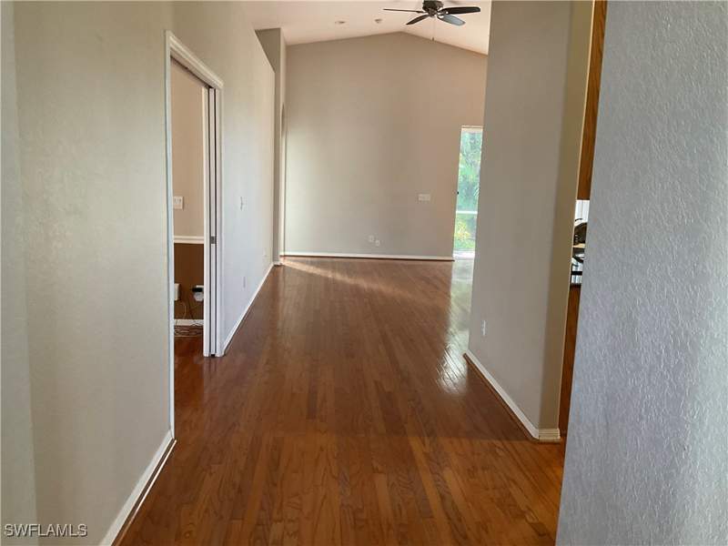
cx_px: 364
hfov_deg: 61.7
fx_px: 610
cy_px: 273
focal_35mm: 29
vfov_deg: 48.2
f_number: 1.8
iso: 125
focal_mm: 3
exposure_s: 1/60
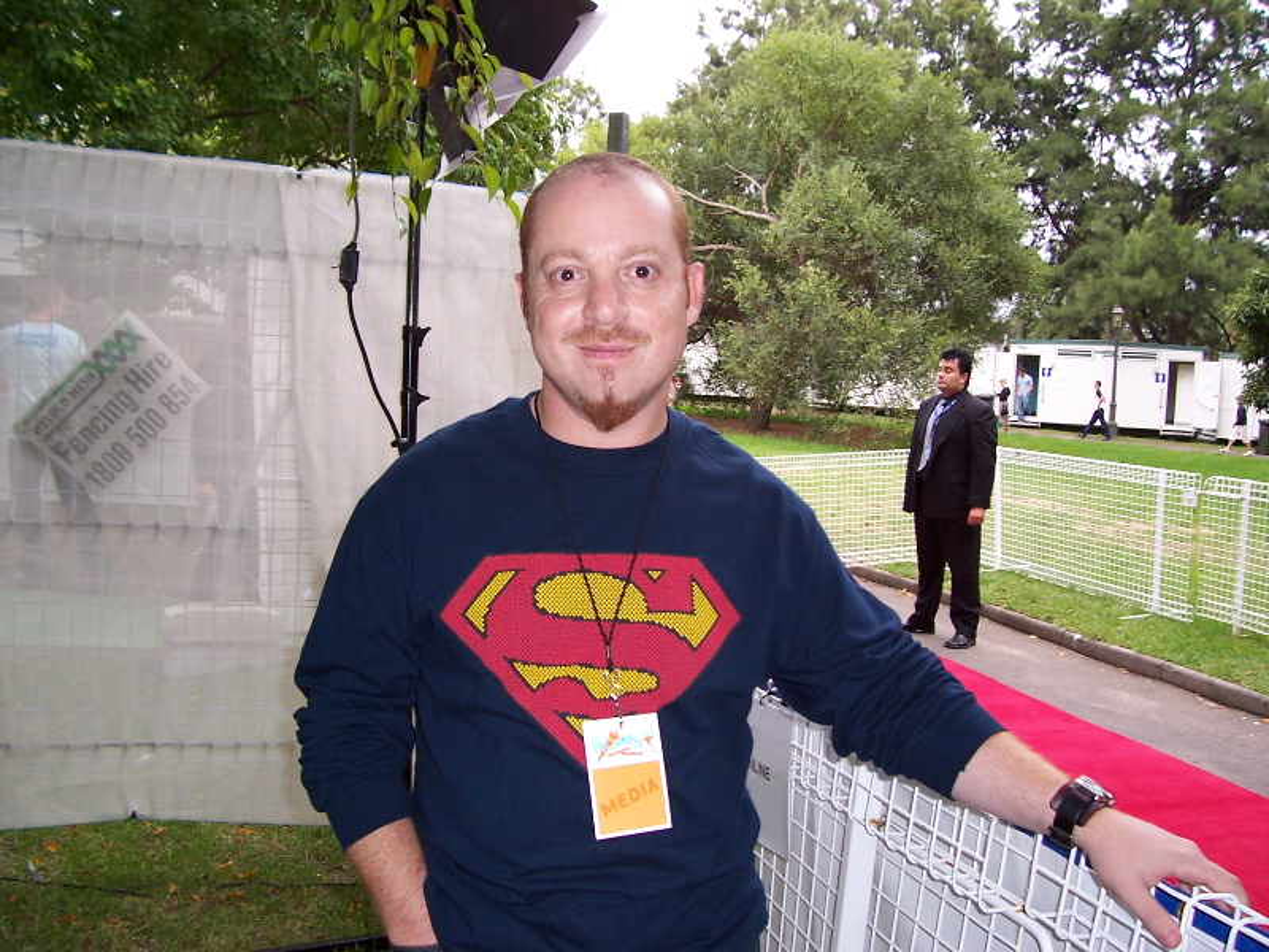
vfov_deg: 41.8
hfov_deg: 54.0
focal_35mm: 34
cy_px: 476
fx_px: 1246
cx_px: 634
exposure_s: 1/60
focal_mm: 5.6
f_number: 2.7
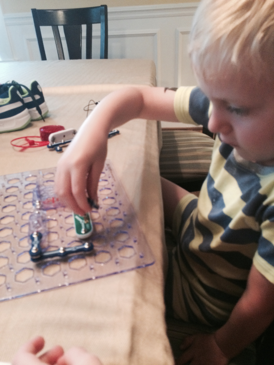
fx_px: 306
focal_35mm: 29
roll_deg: +4.0
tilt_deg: -30.8
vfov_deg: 61.7
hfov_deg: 48.2
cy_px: 182
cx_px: 137
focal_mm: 4.15
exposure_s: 1/15
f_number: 2.2
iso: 320
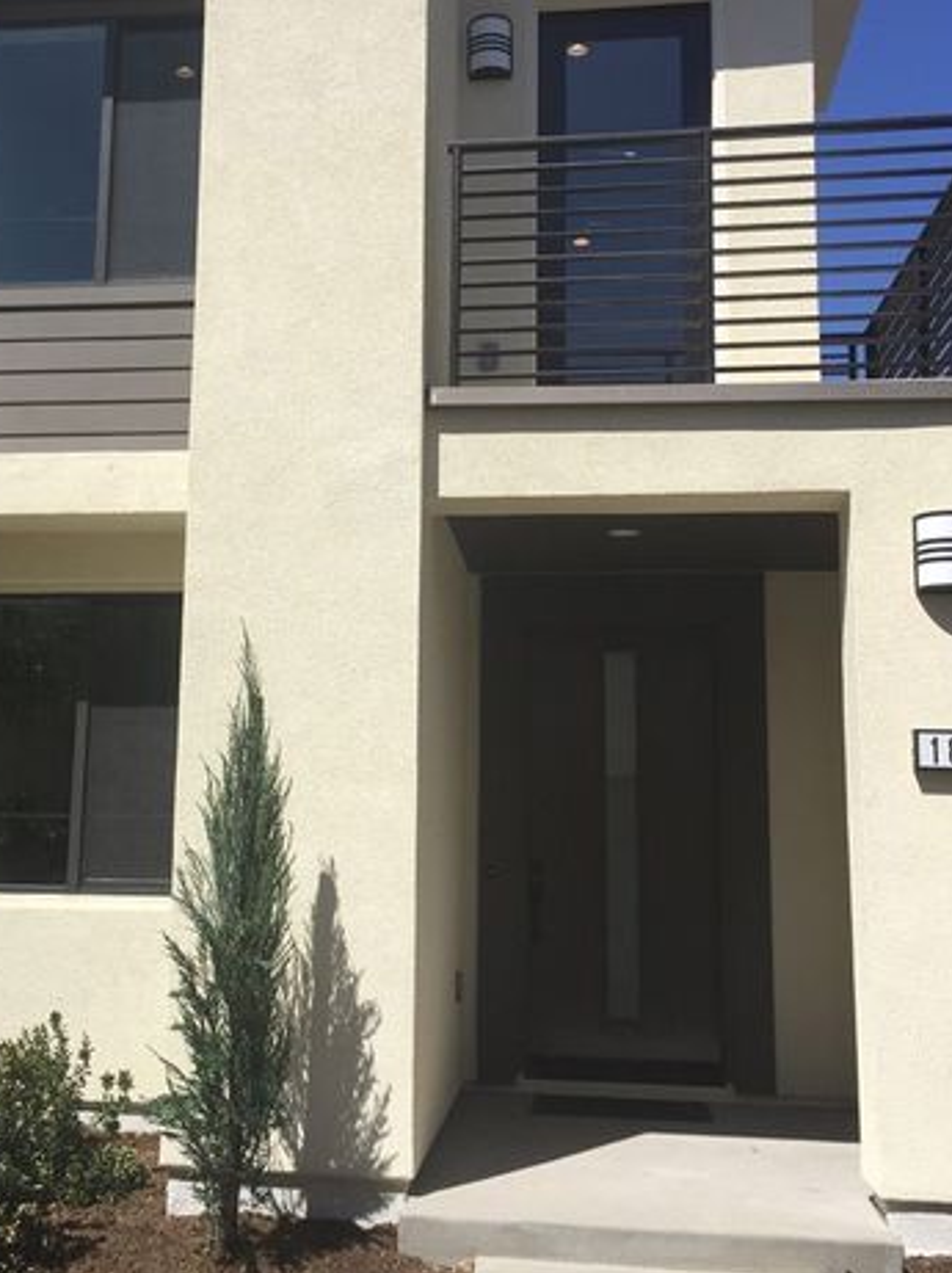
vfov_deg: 44.8
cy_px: 609
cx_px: 339
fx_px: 1542
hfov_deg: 34.1
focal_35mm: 42
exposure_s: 1/2475
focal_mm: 4.15
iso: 32
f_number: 2.2
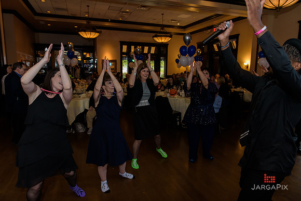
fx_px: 201
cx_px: 150
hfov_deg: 73.7
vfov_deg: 53.2
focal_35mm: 24
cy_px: 100
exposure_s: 1/125
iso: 1600
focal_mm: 24
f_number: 3.2
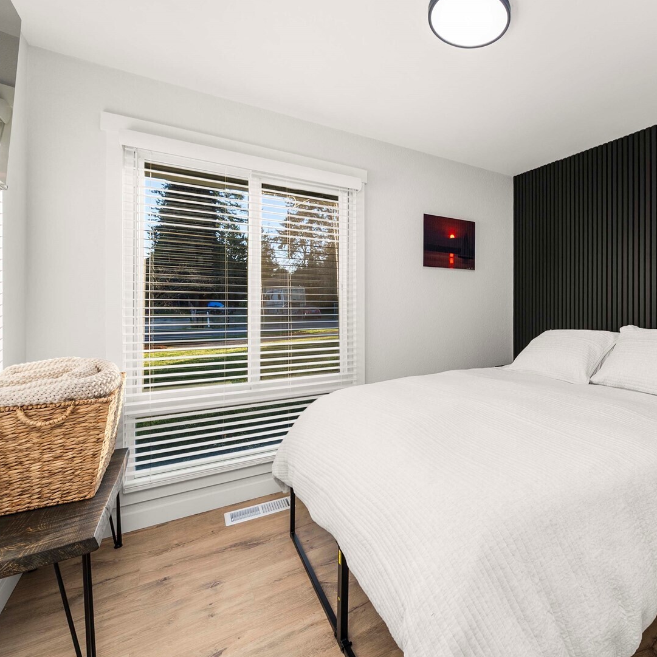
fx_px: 344
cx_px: 457
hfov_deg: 83.2
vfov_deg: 87.4
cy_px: 331
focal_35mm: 16
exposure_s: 1/60
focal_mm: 12
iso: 80
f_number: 7.1
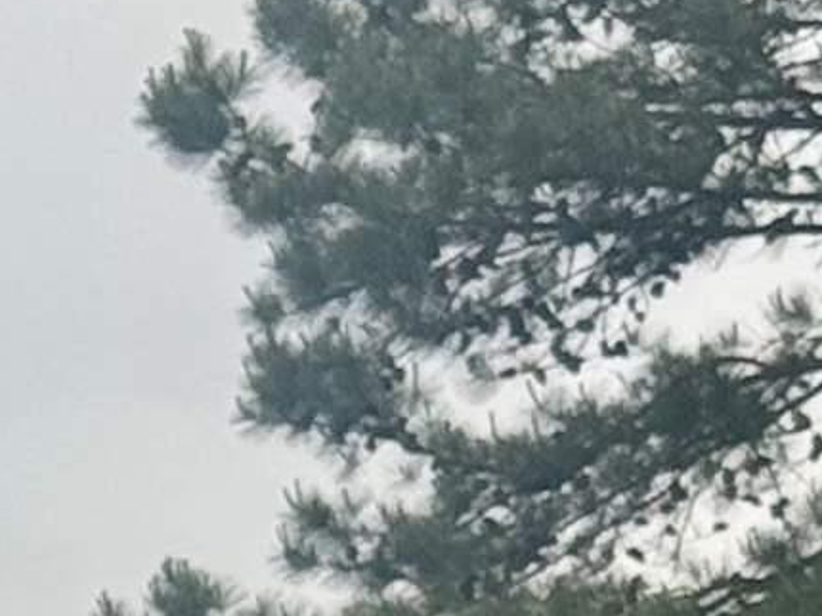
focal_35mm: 343
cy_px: 1626
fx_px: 8140
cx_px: -1625
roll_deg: +0.1
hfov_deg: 5.4
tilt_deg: +3.4
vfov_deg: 4.2
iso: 64
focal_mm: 6.76
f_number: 1.78
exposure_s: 1/372
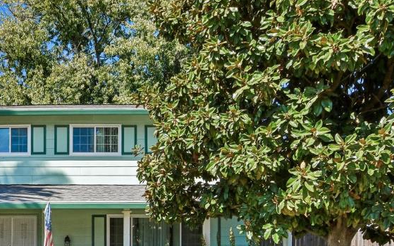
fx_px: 440
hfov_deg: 43.4
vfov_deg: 29.4
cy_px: 238
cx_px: 27
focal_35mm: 41
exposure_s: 1/200
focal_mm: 10
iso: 100
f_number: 8
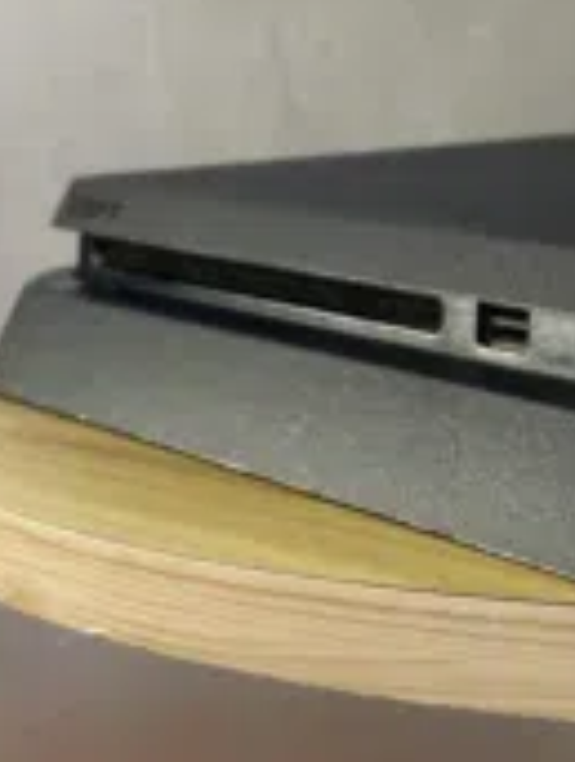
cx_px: 370
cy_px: 58
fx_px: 2471
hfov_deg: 13.3
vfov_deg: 17.2
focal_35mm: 112
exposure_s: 1/40
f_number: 1.78
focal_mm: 6.86
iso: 400
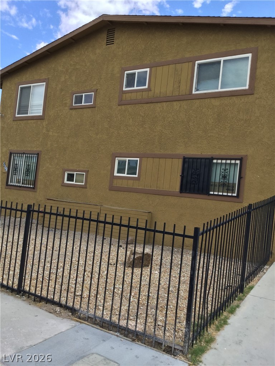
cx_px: 138
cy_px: 183
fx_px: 328
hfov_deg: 45.4
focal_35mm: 31
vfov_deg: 58.4
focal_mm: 3.3
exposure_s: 1/727
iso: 25
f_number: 2.4
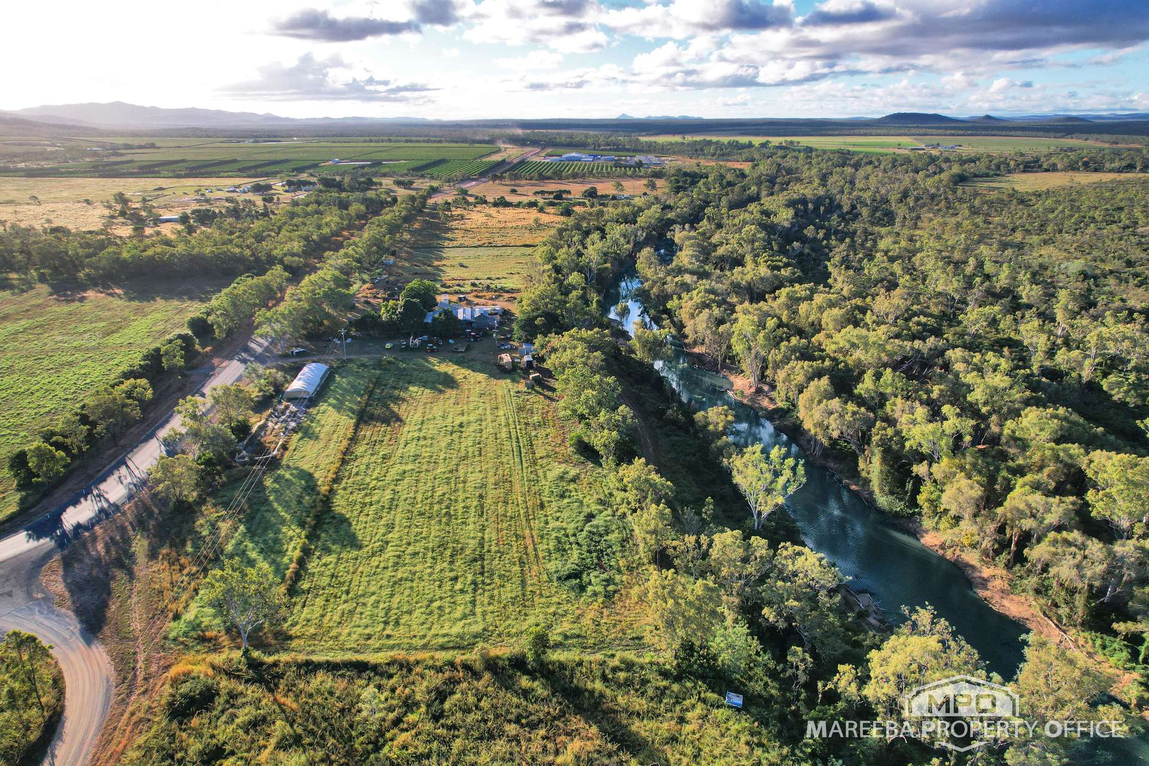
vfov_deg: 57.2
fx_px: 702
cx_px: 574
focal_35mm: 22
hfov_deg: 78.6
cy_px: 383
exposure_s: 1/1000
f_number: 2.8
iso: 100
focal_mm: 8.38
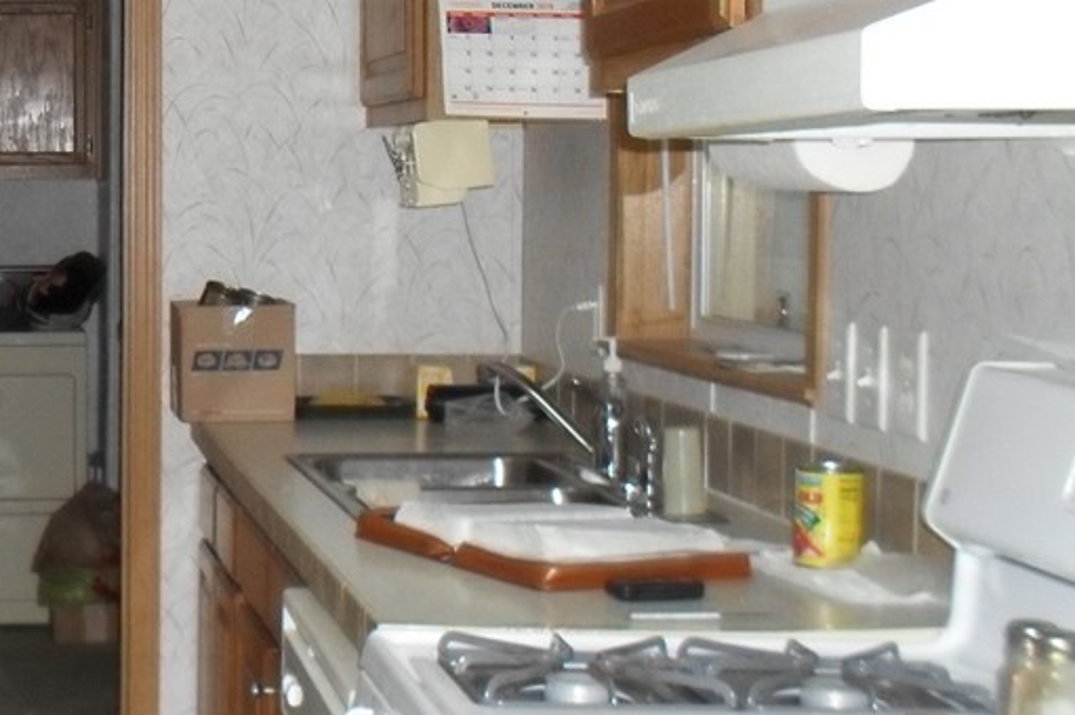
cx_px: 36
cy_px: 269
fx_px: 2178
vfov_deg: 18.6
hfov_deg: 26.4
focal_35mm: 73
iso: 240
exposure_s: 1/45
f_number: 3.2
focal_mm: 6.3
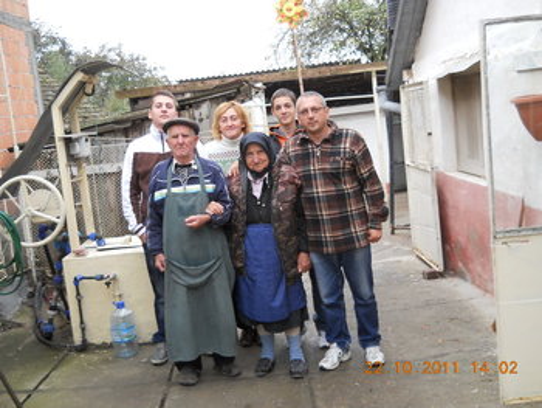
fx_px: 642
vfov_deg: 35.2
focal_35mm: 41
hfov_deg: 45.7
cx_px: 271
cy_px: 204
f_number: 3.1
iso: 80
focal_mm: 6.72
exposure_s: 1/40
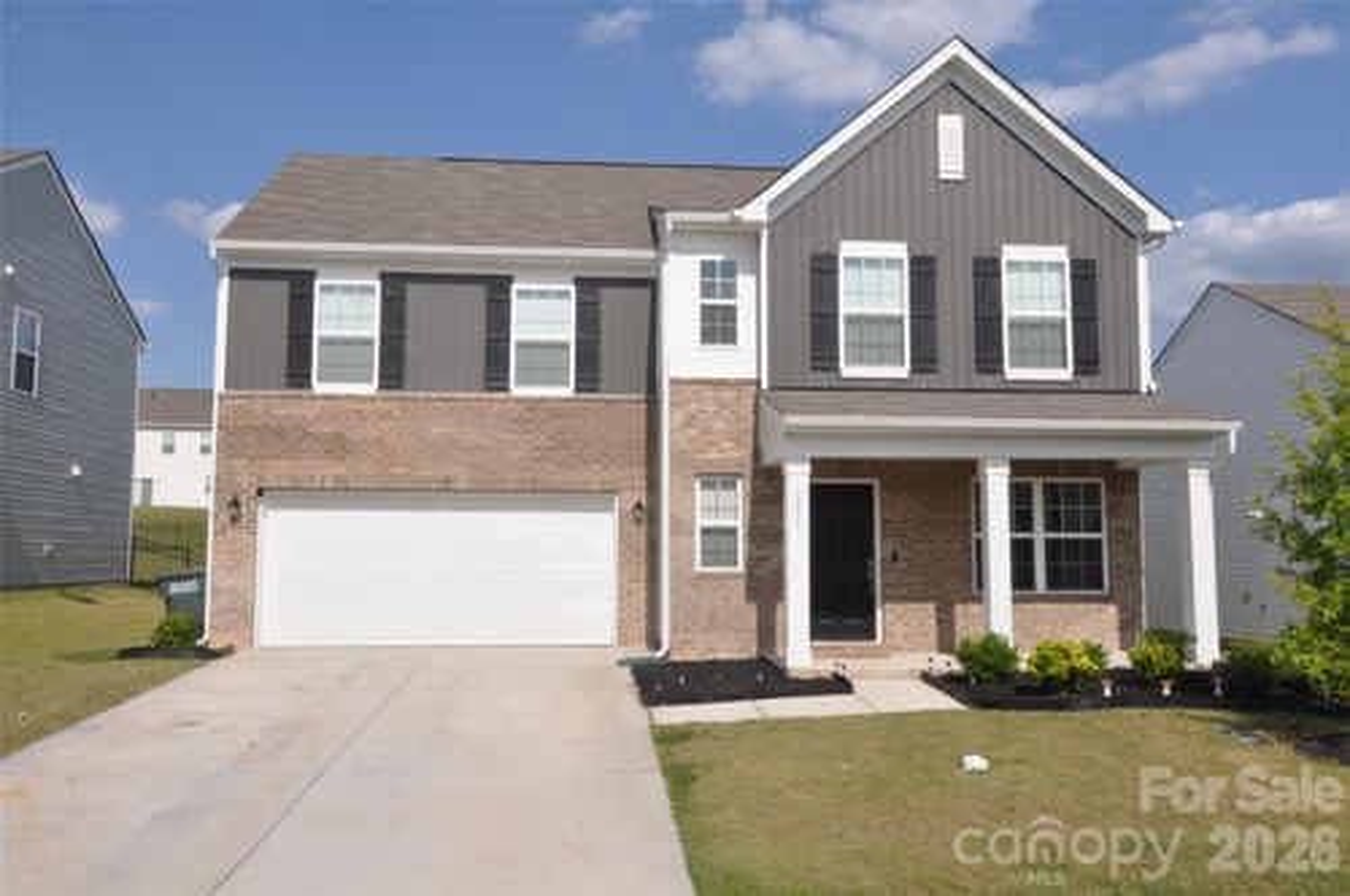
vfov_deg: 43.5
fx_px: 1124
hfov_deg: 62.0
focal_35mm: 30
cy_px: 448
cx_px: 675
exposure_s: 1/160
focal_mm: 20
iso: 400
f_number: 6.3
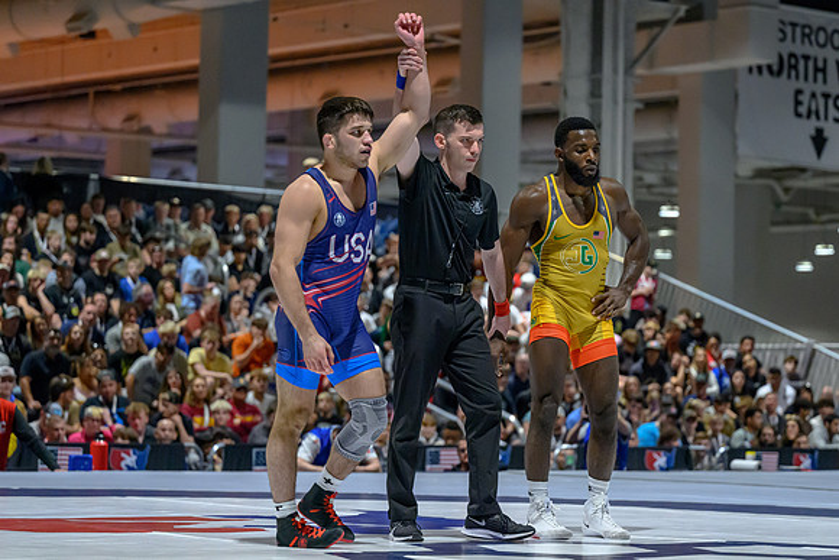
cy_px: 295
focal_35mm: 112
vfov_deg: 12.3
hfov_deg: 18.3
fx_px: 2600
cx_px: 461
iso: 8000
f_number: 2.8
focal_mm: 88
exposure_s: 1/640
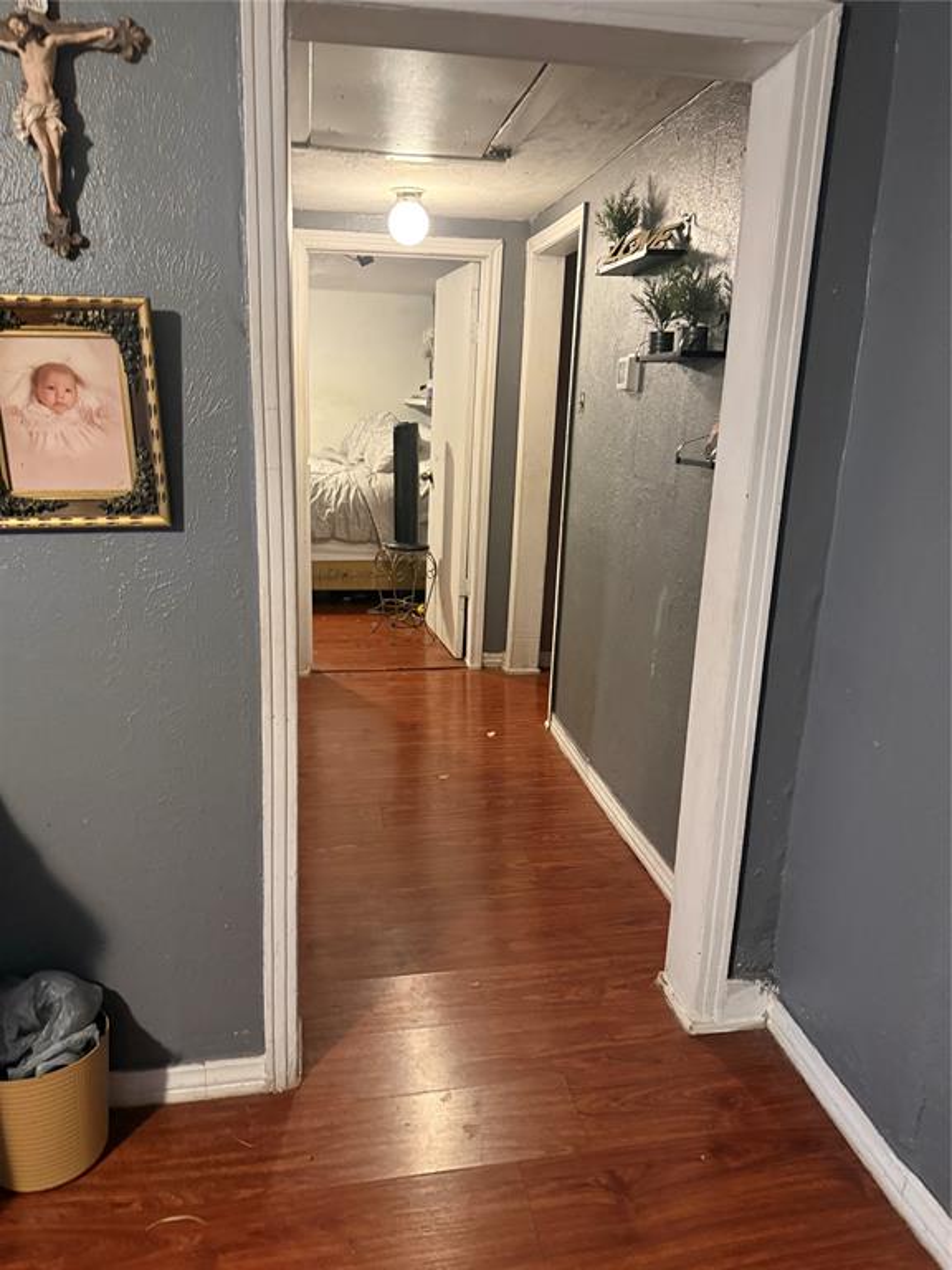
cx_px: 476
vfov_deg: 71.6
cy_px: 635
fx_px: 880
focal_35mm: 24
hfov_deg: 56.8
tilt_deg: -16.1
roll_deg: -2.9
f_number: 1.78
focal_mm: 6.76
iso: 640
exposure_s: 1/40
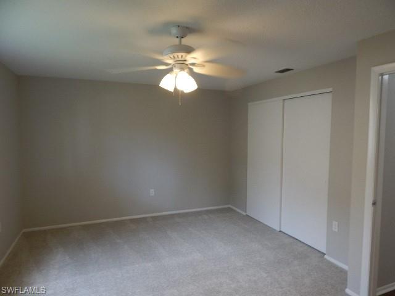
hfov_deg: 76.4
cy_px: 148
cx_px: 198
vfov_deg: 61.1
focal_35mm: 22
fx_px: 251
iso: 125
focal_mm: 4
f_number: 3
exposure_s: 1/30
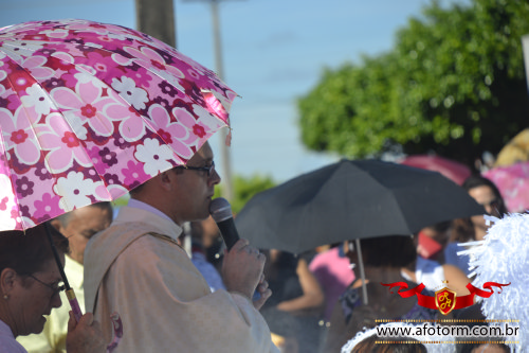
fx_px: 2974
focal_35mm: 202
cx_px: 264
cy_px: 176
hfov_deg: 10.2
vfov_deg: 6.8
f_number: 5.6
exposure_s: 1/500
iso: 125
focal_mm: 135
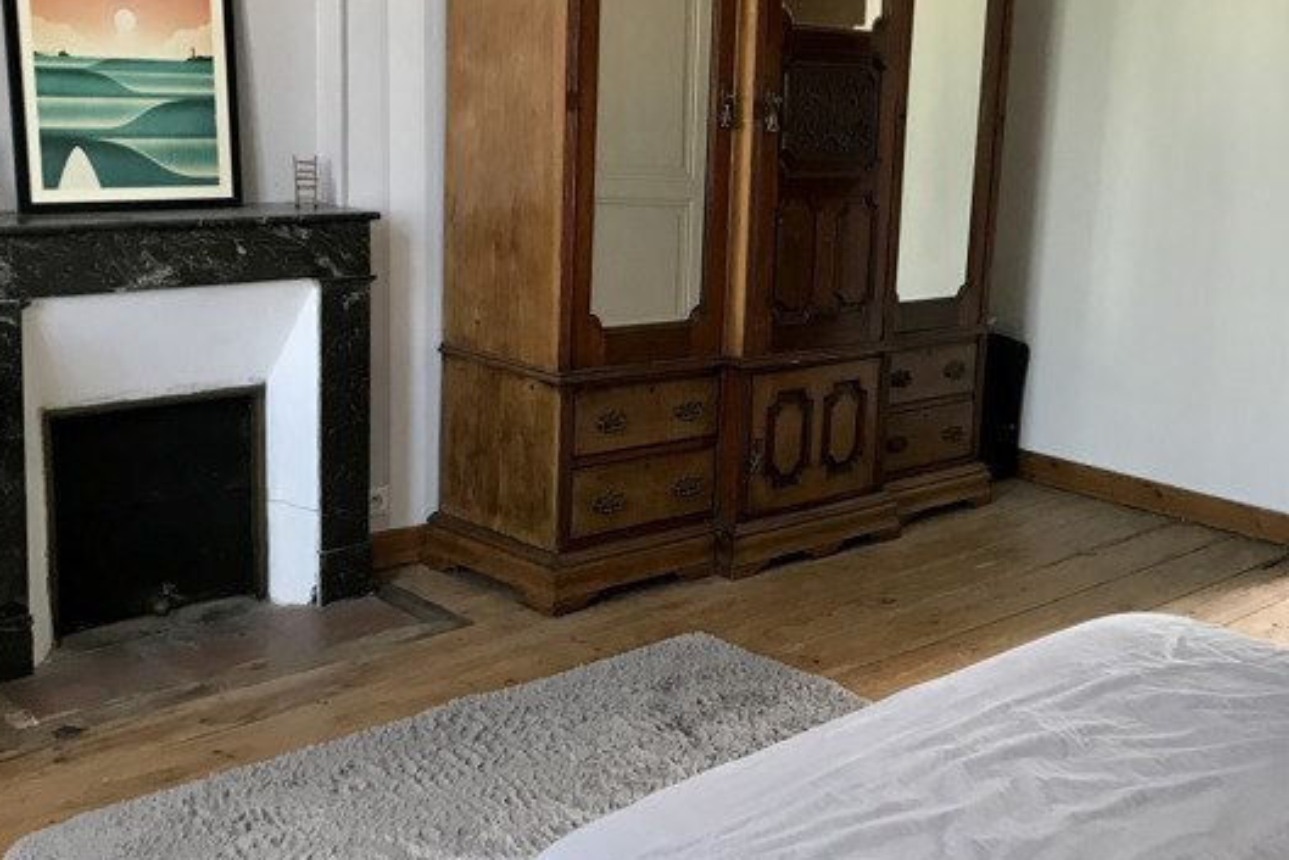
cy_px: 356
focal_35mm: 44
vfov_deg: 30.5
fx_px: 1576
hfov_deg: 44.1
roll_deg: -3.0
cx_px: 821
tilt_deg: -9.1
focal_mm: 3.99
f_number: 1.8
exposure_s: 1/17
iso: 50
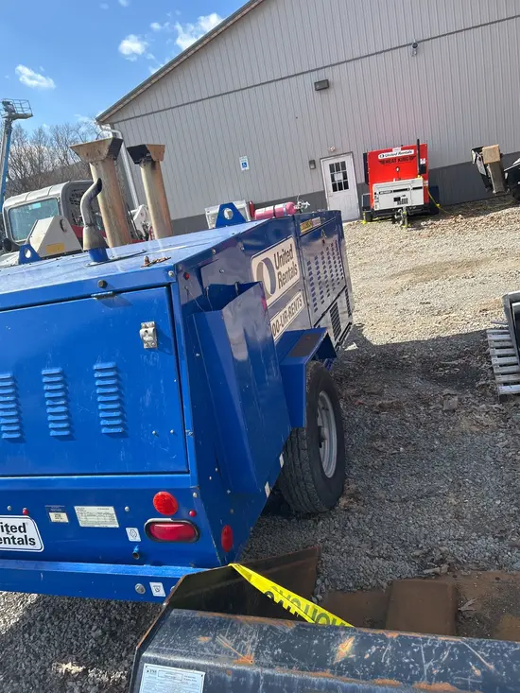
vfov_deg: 67.3
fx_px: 521
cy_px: 346
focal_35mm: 26
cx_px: 260
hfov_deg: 53.1
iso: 50
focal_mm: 5.7
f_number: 1.5
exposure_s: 1/1238
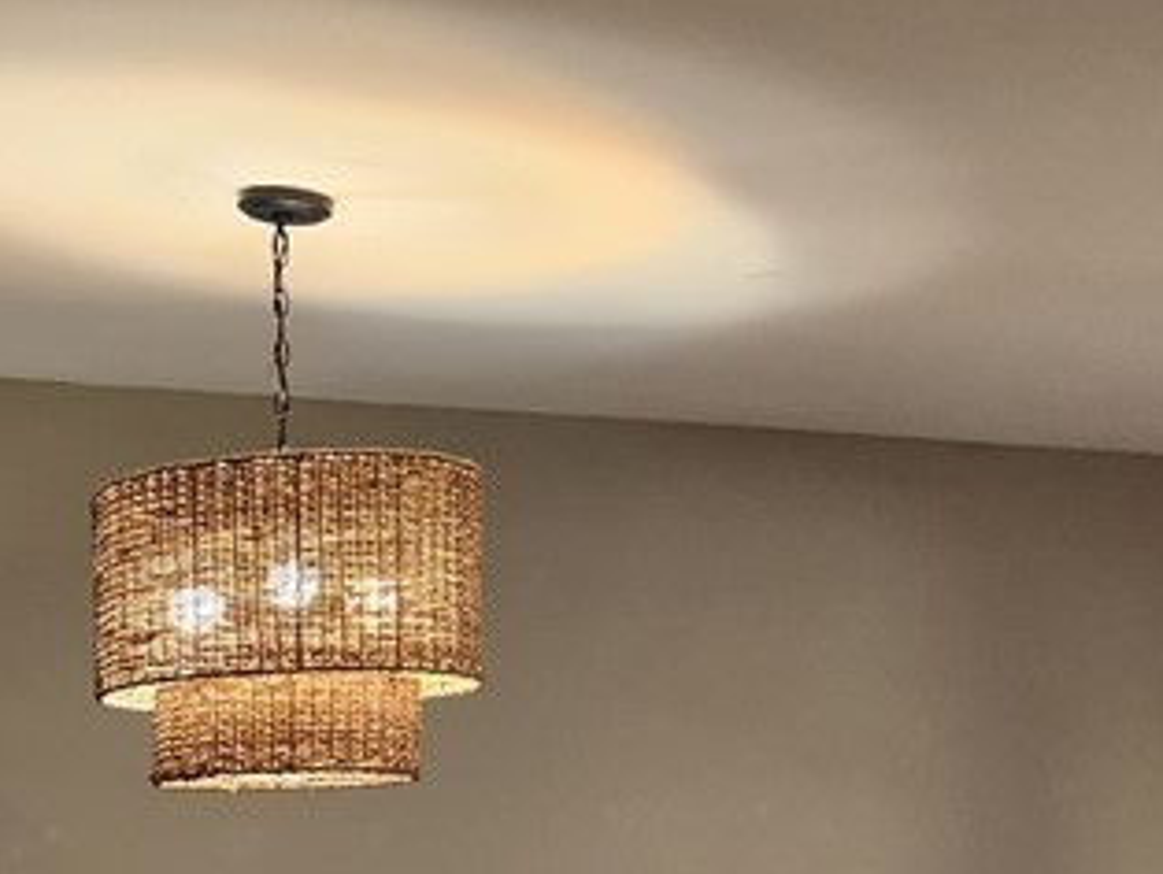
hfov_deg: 23.6
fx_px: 2522
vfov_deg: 18.5
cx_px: -241
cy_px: 1085
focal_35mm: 75
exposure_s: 1/120
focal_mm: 5.4
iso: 160
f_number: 1.8
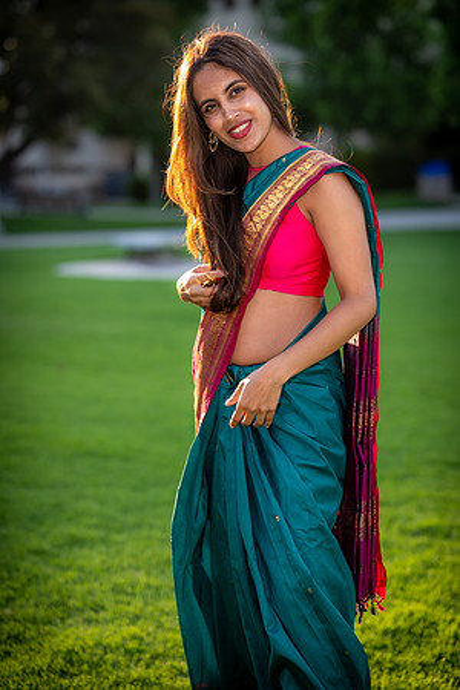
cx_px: 230
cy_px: 345
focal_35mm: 85
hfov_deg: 16.1
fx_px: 1629
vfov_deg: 23.9
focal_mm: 85
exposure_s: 1/640
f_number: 2.5
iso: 160
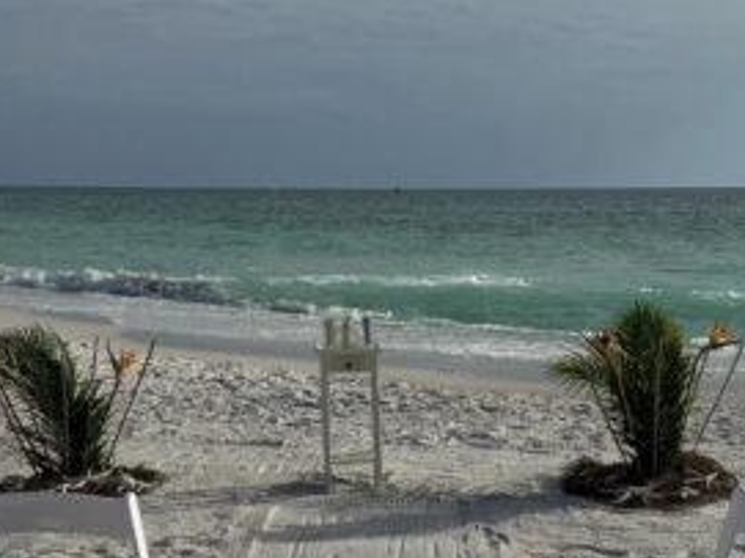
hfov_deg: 28.6
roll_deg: +0.5
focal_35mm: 68
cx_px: 407
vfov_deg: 21.2
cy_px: 481
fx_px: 1463
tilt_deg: -11.9
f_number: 1.78
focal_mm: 6.76
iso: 80
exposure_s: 1/10417
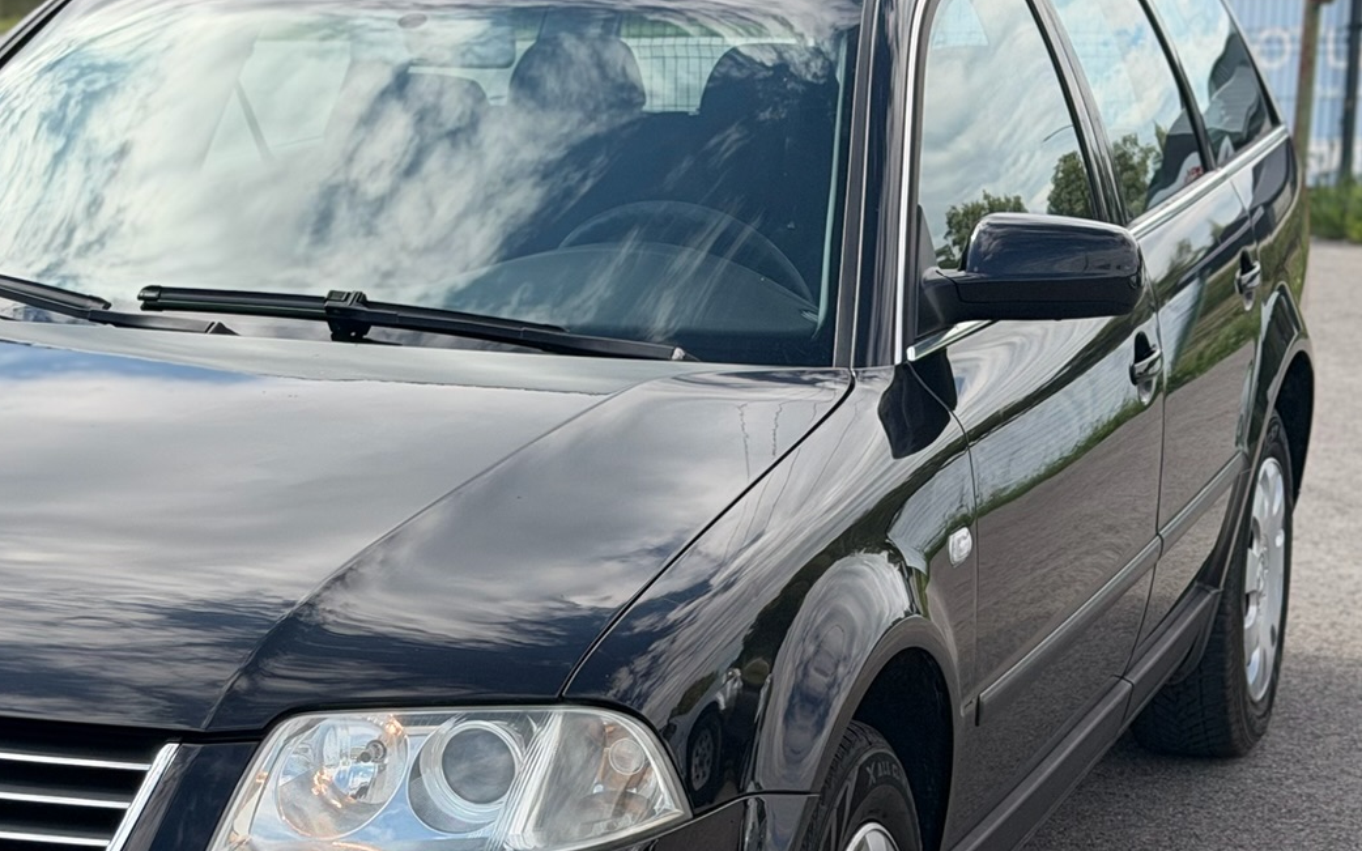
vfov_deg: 13.1
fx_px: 3711
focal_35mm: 100
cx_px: 298
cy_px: 600
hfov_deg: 20.6
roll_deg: +0.1
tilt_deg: -10.9
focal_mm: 6.76
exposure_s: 1/2208
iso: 64
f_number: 1.78
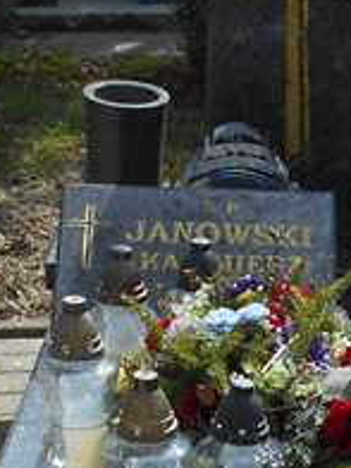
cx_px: 463
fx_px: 1839
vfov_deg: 13.9
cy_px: 638
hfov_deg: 10.6
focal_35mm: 136
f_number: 3.2
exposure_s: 1/800
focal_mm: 4.6
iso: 80
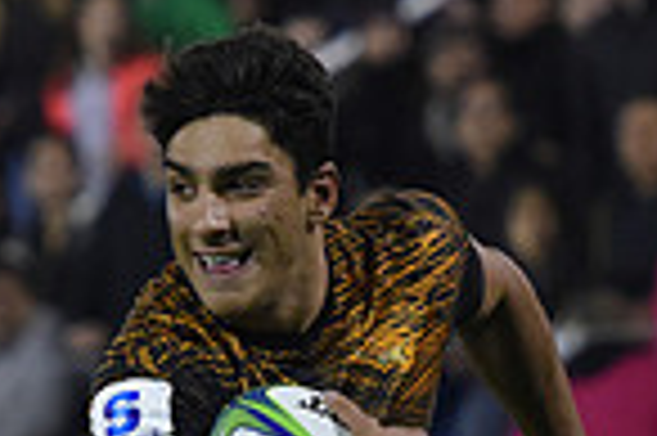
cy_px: 778
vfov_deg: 2.1
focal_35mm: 655
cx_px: -171
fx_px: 11940
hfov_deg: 3.1
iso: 2500
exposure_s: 1/800
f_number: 4
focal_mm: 165
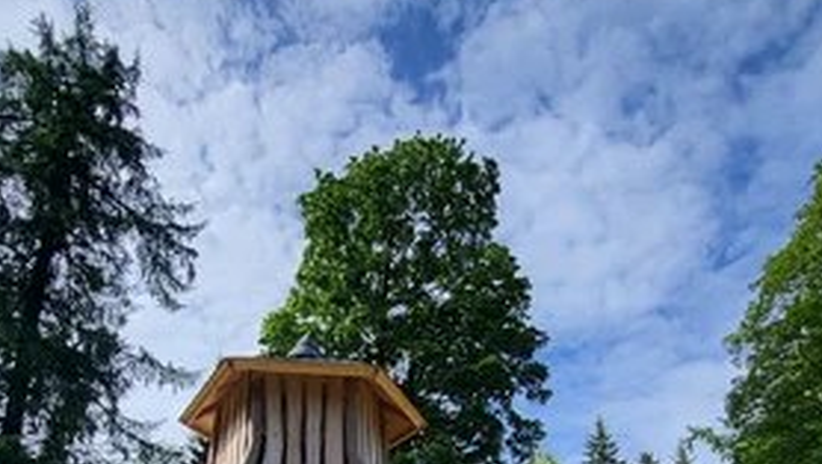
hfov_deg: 65.8
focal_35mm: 29
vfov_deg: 33.7
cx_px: 361
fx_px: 633
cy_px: 539
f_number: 2.2
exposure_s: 1/1480
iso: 32
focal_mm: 1.74
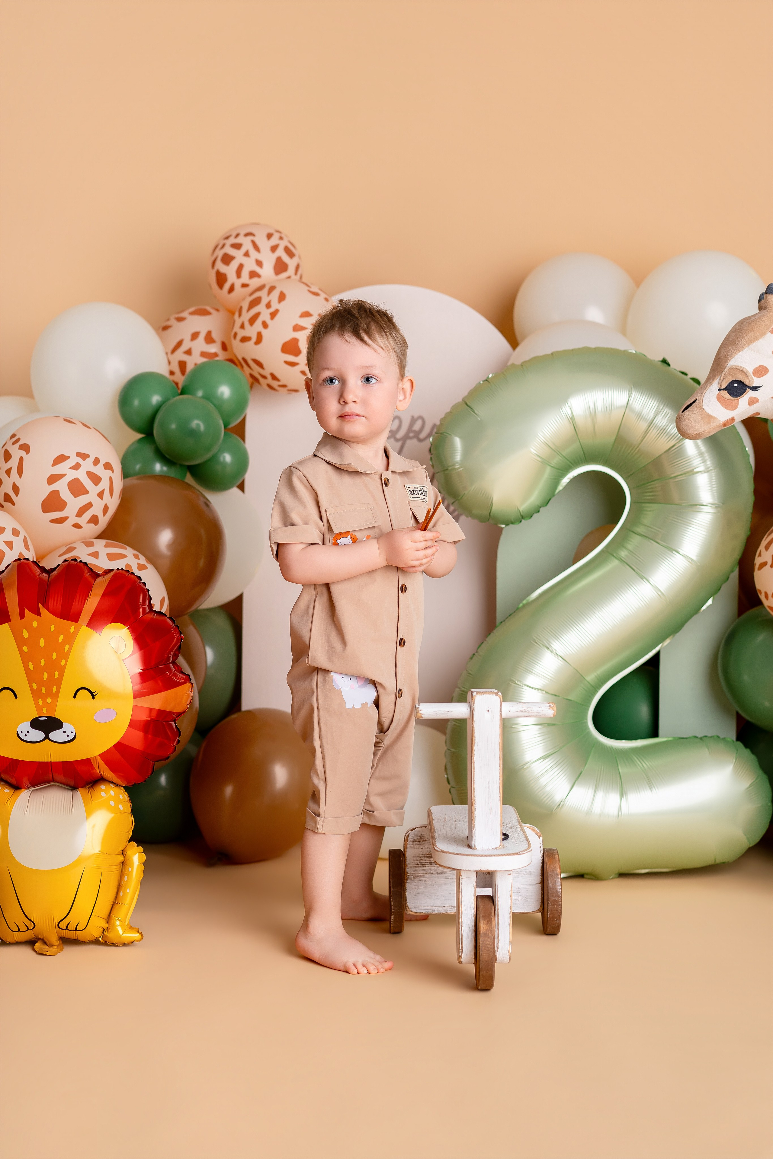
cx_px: 386
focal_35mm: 55
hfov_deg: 24.6
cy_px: 580
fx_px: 1771
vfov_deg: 36.2
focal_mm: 55
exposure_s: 1/160
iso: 160
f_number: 3.2
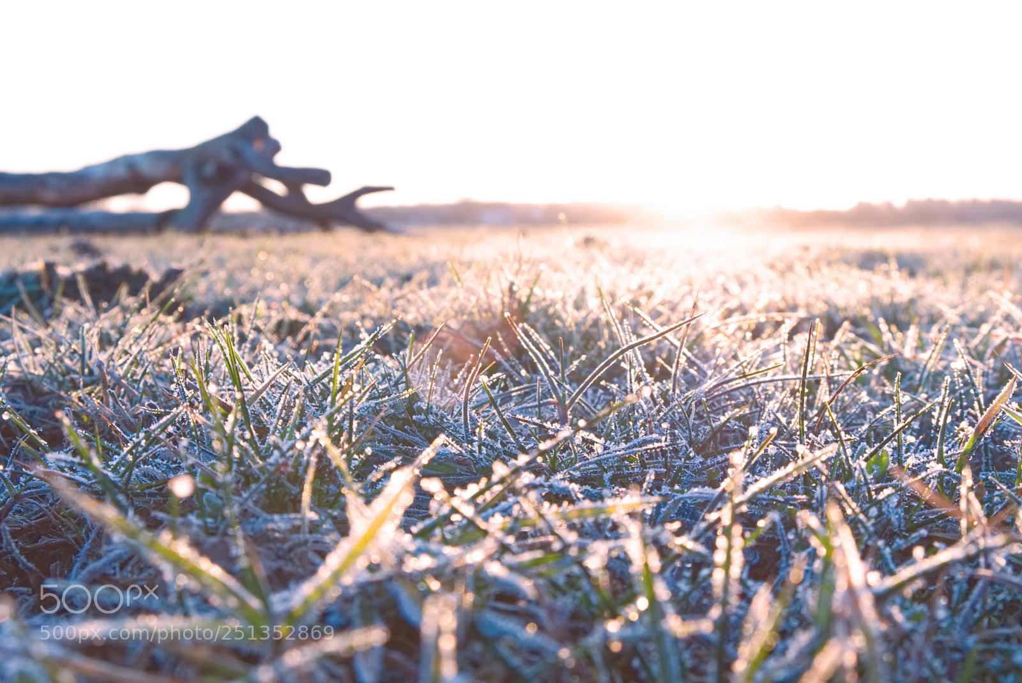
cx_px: 511
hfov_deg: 53.1
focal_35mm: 36
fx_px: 1023
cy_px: 342
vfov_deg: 36.9
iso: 200
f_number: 9
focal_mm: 24.3
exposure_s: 1/100
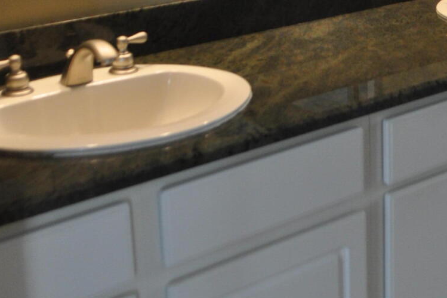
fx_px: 894
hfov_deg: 27.7
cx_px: 337
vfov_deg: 18.1
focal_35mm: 72
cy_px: -43
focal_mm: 18
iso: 720
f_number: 4
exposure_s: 1/60
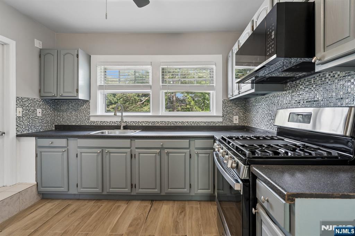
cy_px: 118
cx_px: 178
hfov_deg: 96.8
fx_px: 158
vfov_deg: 73.7
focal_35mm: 16
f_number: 8
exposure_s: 1/50
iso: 1250
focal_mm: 16
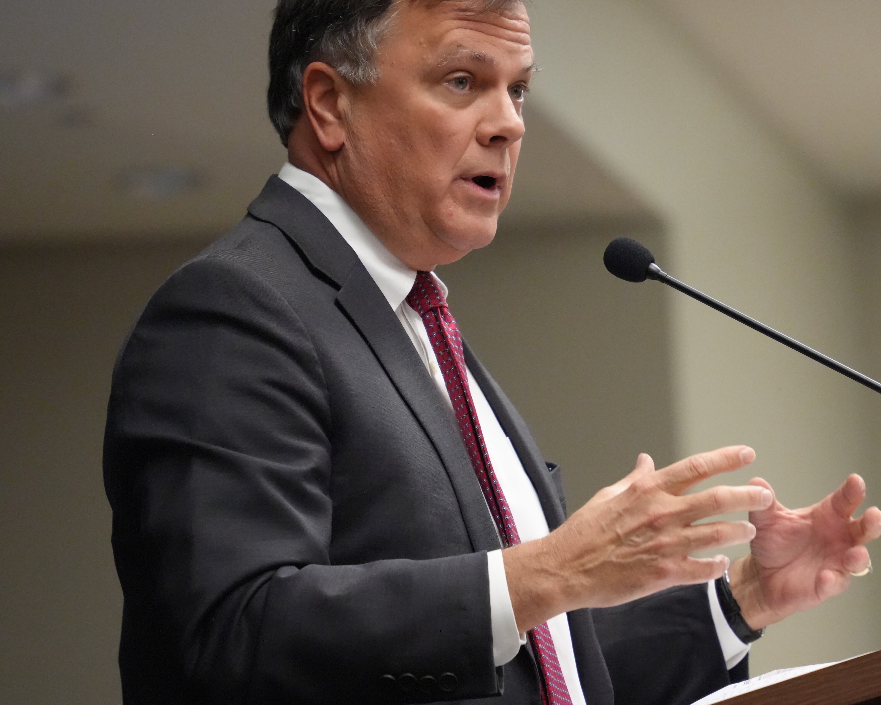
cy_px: 302
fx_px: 6388
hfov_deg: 7.9
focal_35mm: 245
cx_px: 572
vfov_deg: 6.3
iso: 10000
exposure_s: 1/200
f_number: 5.6
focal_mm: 176
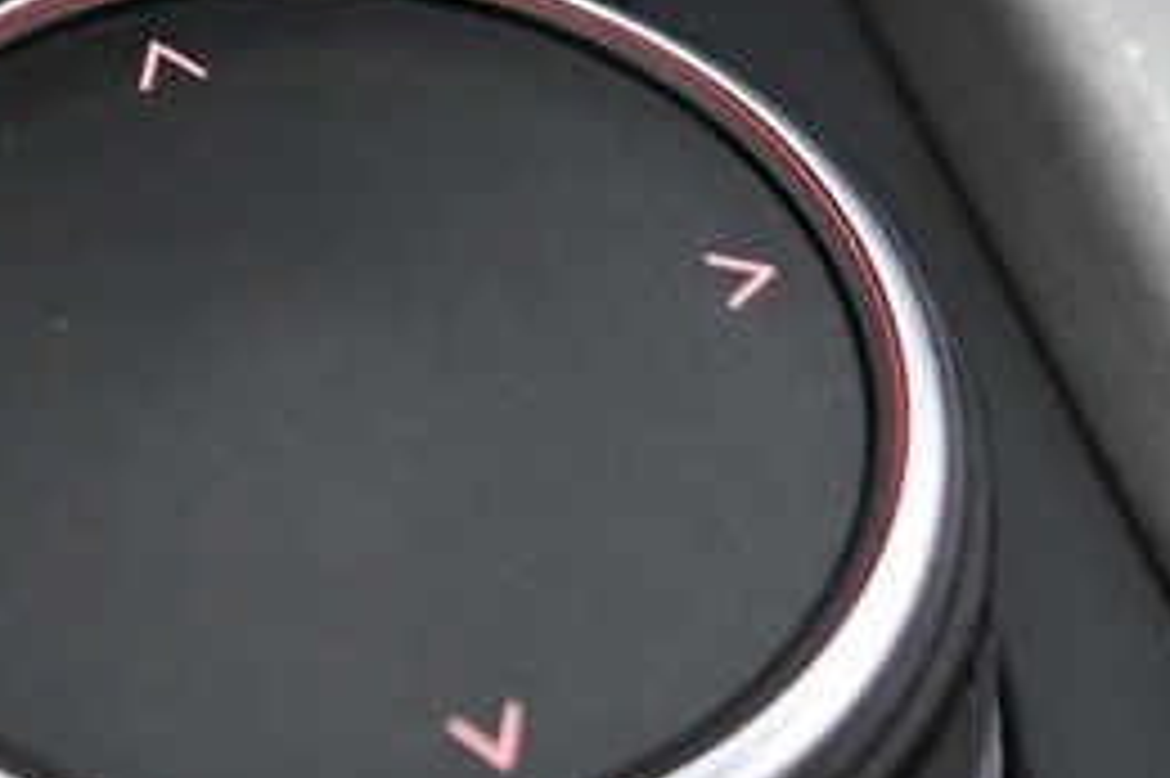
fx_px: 7697
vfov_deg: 5.8
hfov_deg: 8.7
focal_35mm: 237
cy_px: 175
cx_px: 590
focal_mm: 38
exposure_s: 1/13
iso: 2000
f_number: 4
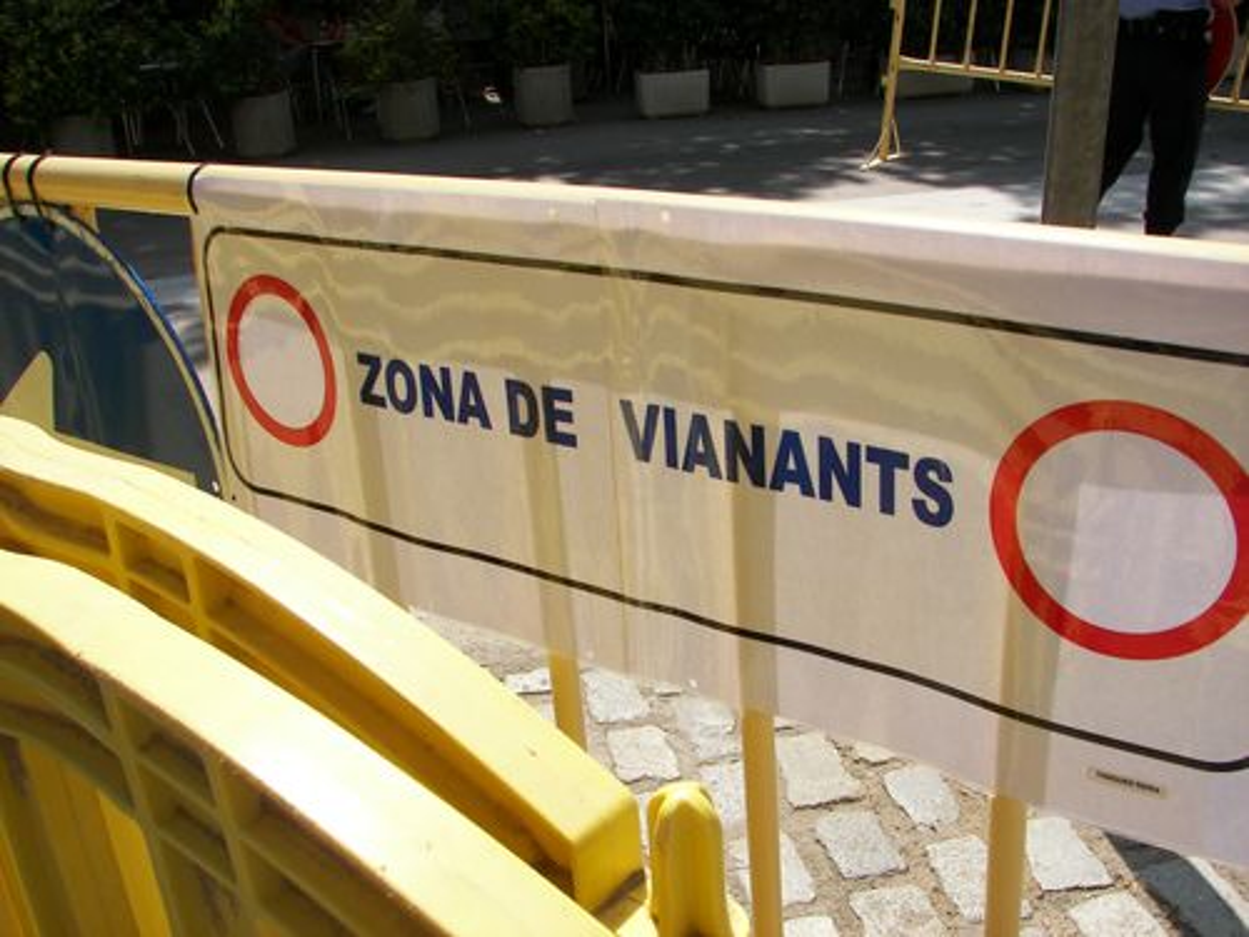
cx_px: 624
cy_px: 468
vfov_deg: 39.7
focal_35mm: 36
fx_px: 1299
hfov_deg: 51.4
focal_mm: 6
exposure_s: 1/640
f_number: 4
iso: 50
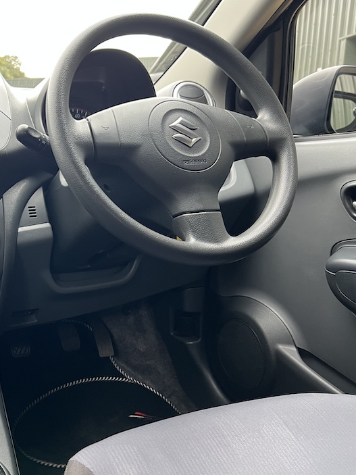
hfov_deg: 35.8
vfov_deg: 50.1
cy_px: 240
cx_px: 20
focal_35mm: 37
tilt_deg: -15.0
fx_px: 508
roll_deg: +2.1
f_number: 1.5
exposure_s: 1/88
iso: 125
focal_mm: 5.7
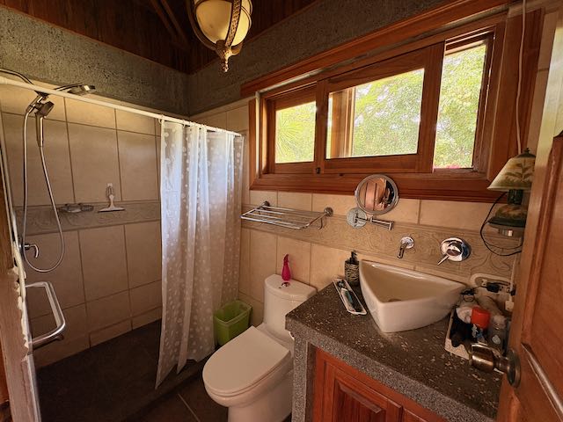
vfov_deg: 85.7
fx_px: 228
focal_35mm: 14
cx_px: 282
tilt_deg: -6.8
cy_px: 211
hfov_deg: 102.1
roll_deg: -0.6
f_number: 2.2
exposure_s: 1/60
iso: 320
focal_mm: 2.22
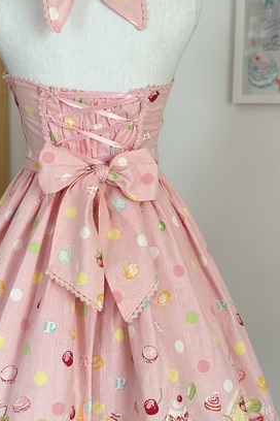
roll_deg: +0.0
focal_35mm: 79
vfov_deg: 25.7
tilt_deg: -8.0
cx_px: 85
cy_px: 225
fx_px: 922
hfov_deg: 17.2
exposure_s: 1/60
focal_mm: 6.86
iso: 200
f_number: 1.78
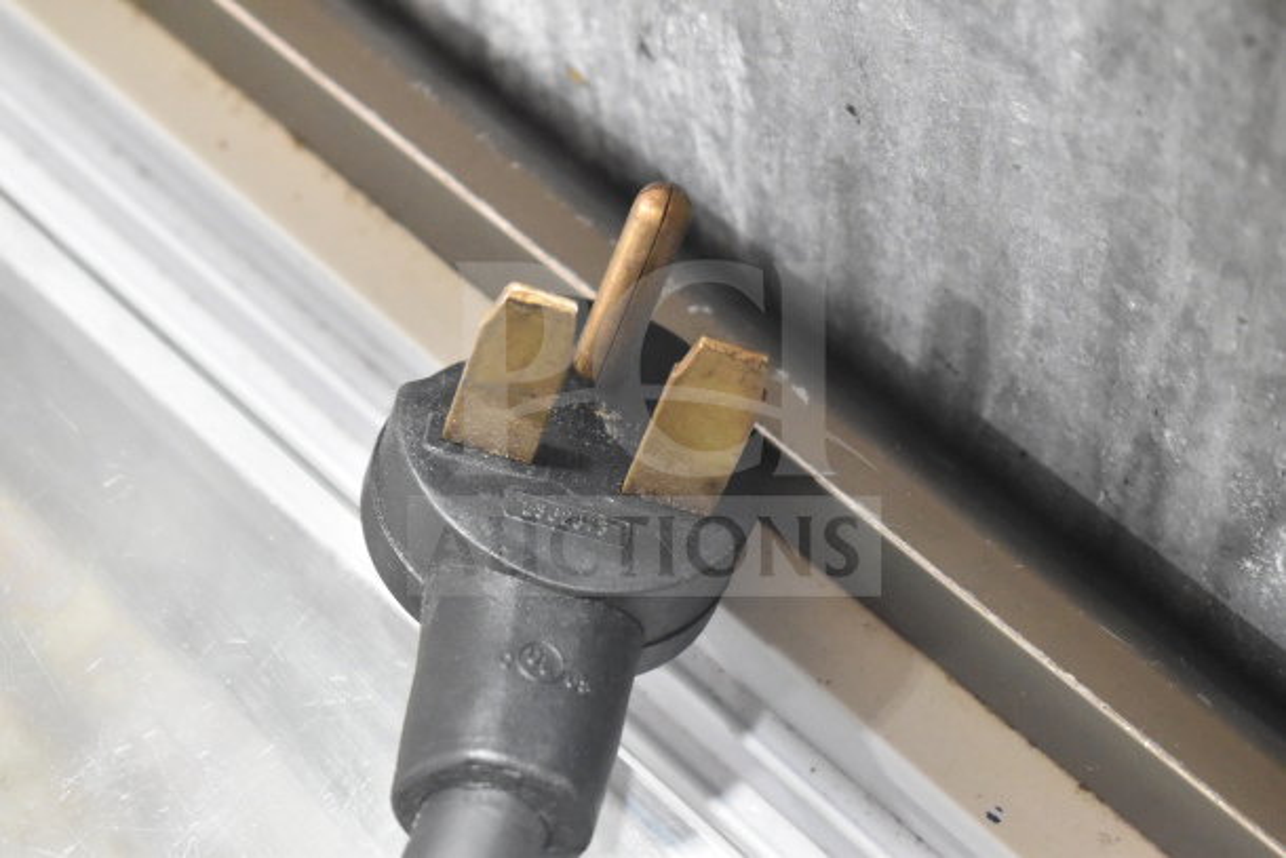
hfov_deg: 24.6
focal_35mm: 82
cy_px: 429
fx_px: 2948
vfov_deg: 16.6
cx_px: 643
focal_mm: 55
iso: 6400
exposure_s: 1/160
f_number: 6.3
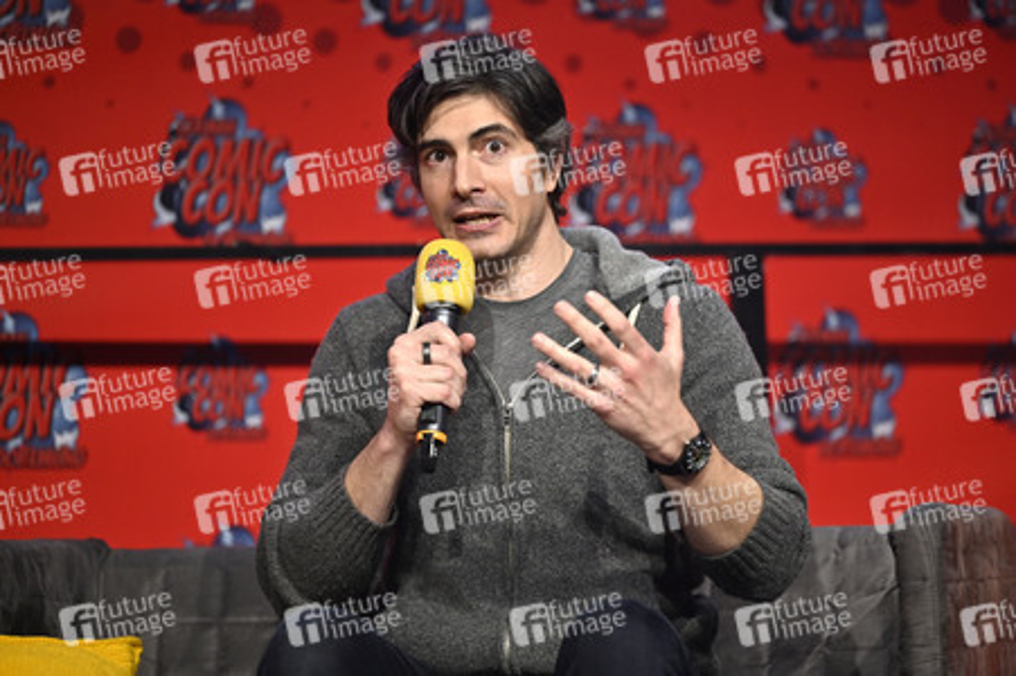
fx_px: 5640
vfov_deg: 6.9
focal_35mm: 200
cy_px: 338
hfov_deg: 10.3
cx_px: 508
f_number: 2.8
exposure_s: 1/320
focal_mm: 200
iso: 800
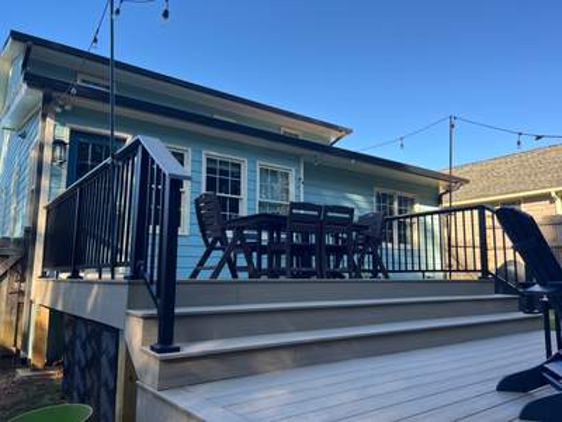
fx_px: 422
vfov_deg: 53.1
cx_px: 281
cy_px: 211
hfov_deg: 67.3
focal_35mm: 26
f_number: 1.6
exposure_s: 1/621
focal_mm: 5.1
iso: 50
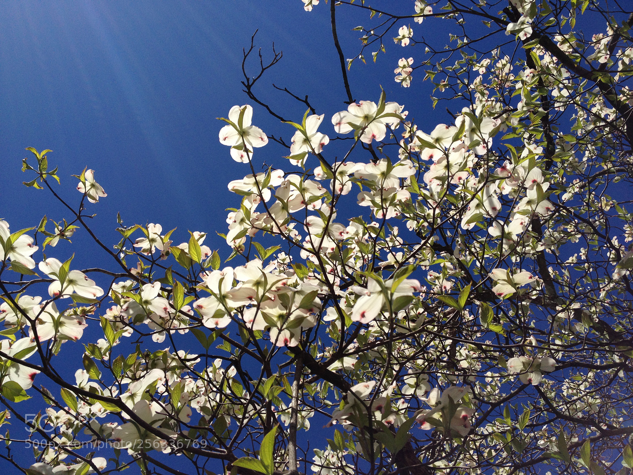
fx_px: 640
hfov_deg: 52.6
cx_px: 316
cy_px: 238
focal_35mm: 35
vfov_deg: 40.7
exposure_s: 1/3460
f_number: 2.4
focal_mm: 4.28
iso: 50
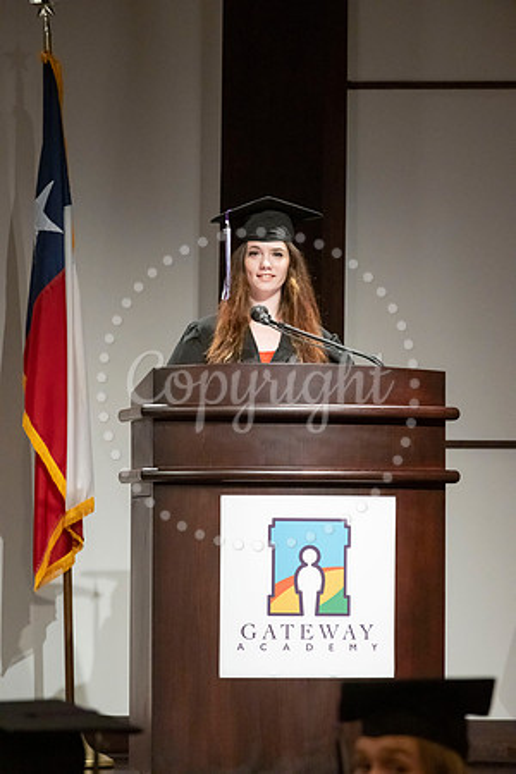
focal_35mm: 200
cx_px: 258
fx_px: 4300
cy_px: 387
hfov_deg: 6.9
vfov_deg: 10.3
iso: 6400
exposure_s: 1/200
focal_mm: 200
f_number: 8
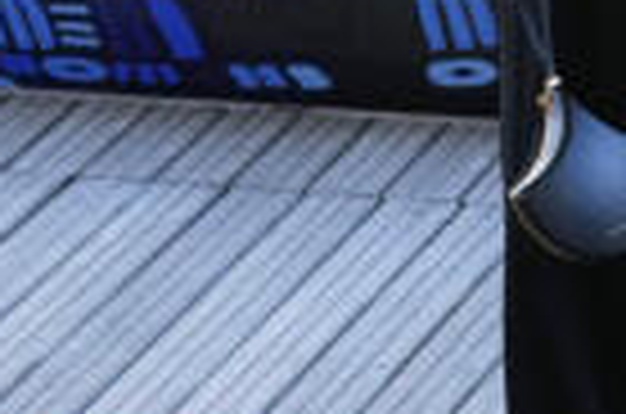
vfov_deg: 4.1
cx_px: 815
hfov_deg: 6.2
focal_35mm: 333
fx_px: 5777
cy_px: -184
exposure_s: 1/500
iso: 800
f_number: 5
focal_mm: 70
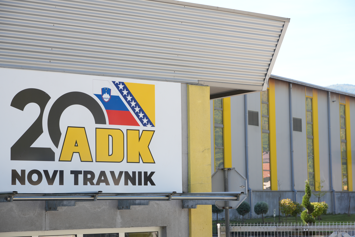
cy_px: 118
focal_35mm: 90
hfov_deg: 22.6
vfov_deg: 15.2
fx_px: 887
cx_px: 178
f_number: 5.6
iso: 100
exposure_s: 1/125
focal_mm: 60
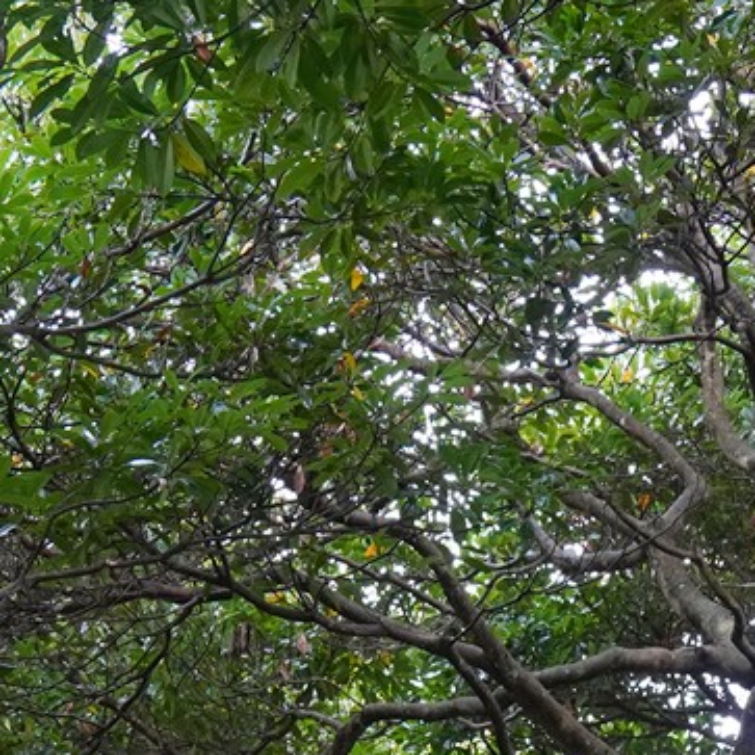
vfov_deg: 10.1
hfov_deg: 10.5
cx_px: 849
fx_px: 4047
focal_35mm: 164
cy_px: 1371
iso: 1600
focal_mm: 35
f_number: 9
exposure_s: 1/100
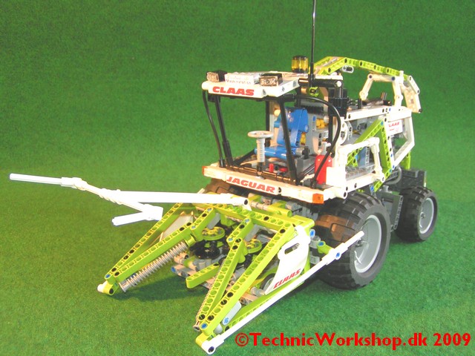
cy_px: 178
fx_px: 521
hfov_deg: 49.0
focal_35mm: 38
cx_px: 238
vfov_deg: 37.7
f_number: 2.8
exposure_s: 1/40
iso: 125
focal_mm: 5.8
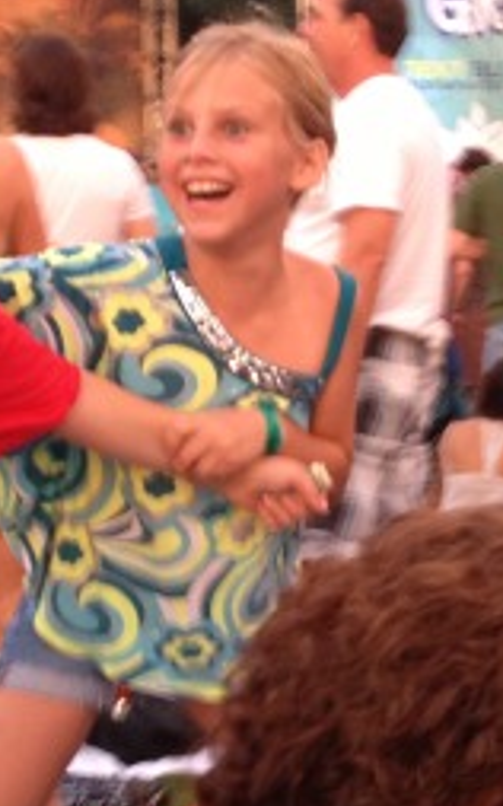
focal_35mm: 94
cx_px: 353
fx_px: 2063
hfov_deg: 13.9
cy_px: 382
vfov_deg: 22.1
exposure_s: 1/20
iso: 125
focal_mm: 4.28
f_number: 2.4
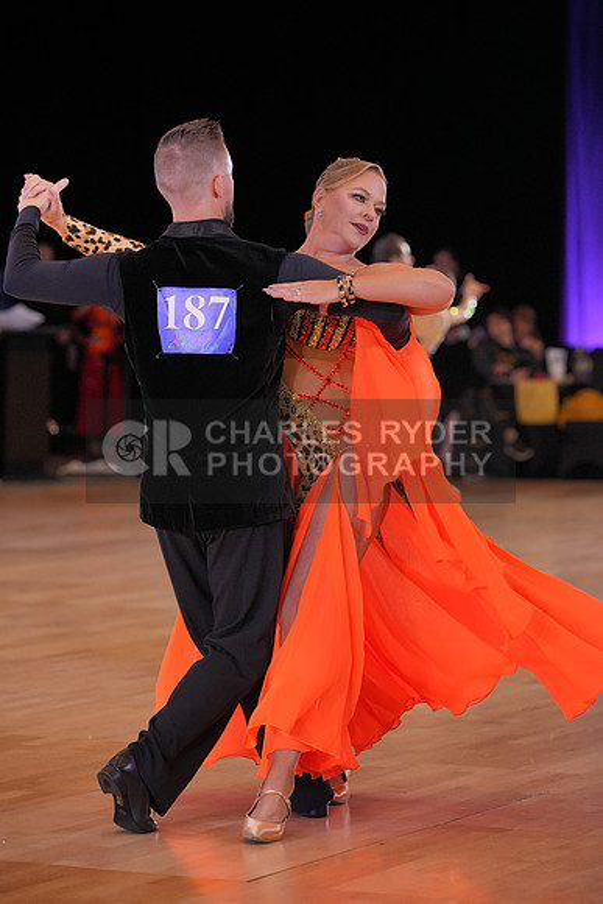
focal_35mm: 141
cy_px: 452
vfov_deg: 14.5
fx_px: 3540
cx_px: 302
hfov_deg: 9.7
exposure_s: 1/500
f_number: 4
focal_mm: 141
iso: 2500
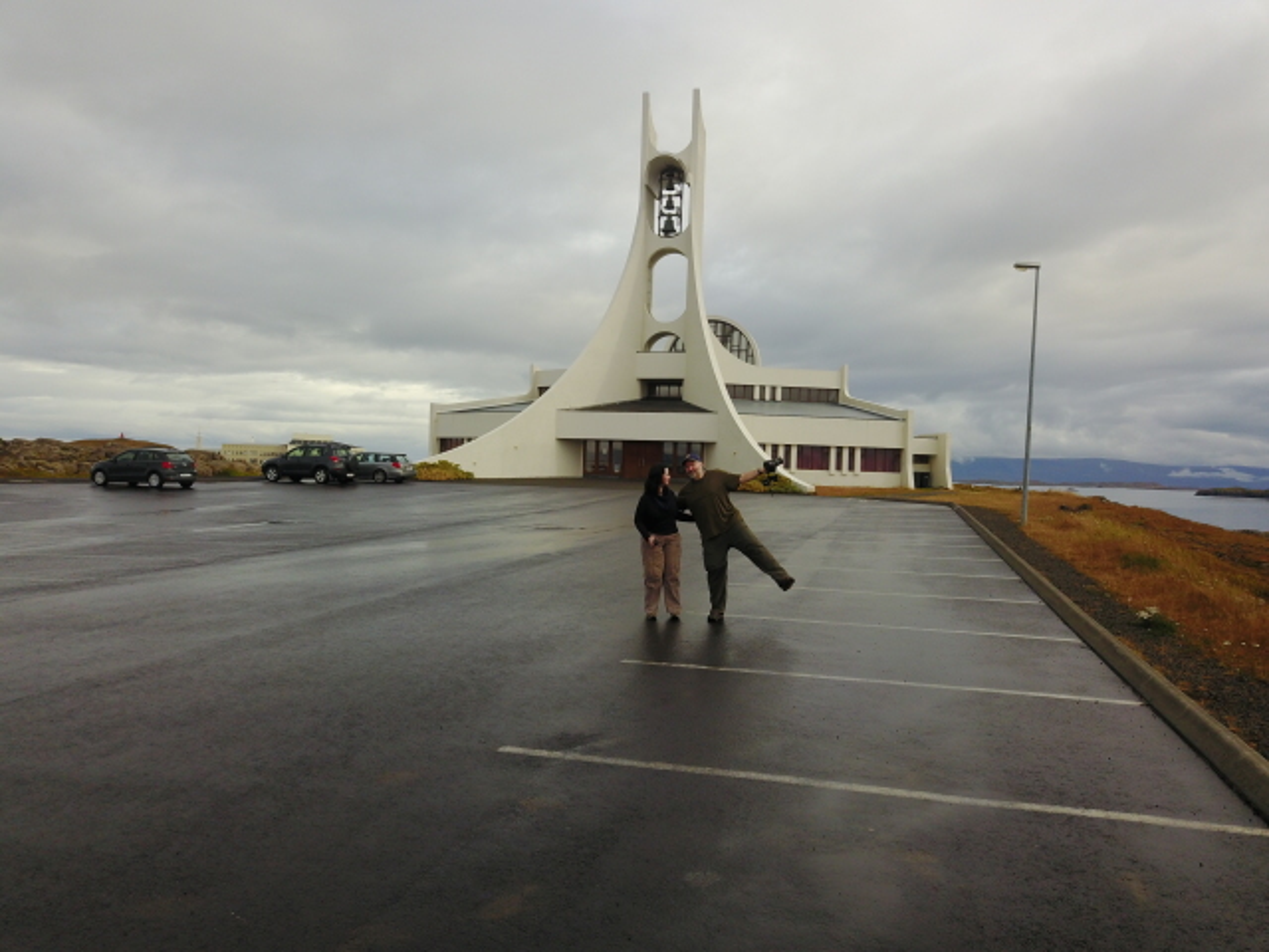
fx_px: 953
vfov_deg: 53.1
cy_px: 476
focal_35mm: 26
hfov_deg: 67.3
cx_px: 634
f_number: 2.2
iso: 180
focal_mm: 4.73
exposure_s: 1/100
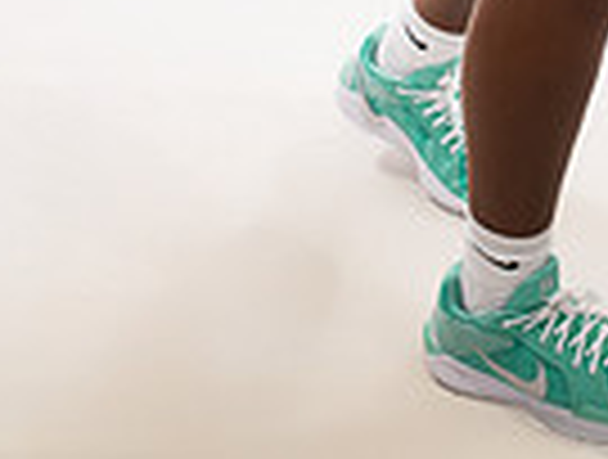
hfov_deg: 16.9
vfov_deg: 11.4
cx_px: 540
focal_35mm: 115
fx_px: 2025
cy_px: -522
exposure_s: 1/320
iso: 500
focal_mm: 36
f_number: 7.1
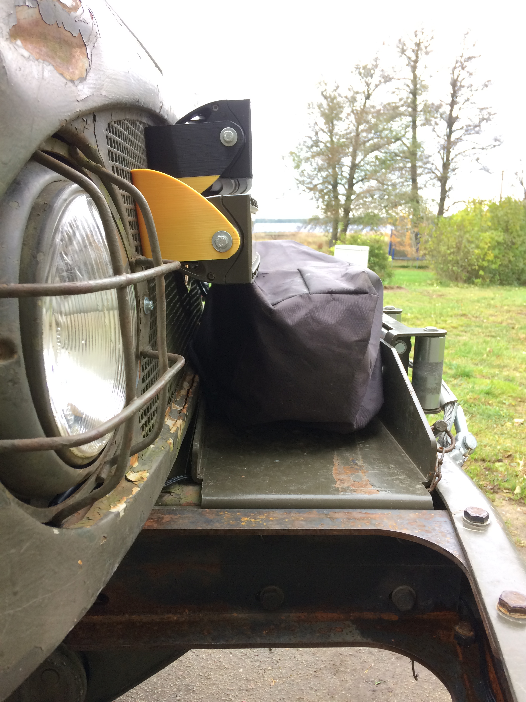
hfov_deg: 48.2
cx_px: 263
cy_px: 351
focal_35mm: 29
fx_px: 588
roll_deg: -1.1
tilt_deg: -12.8
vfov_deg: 61.7
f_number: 2.2
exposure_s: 1/33
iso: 50
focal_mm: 4.15
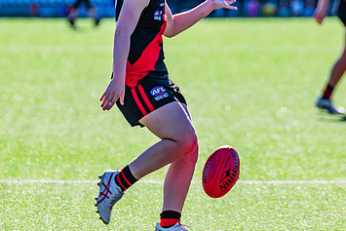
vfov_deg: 1.7
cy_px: 61
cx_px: 211
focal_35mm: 830
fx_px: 7980
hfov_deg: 2.5
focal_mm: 500
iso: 800
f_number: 9
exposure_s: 1/1250
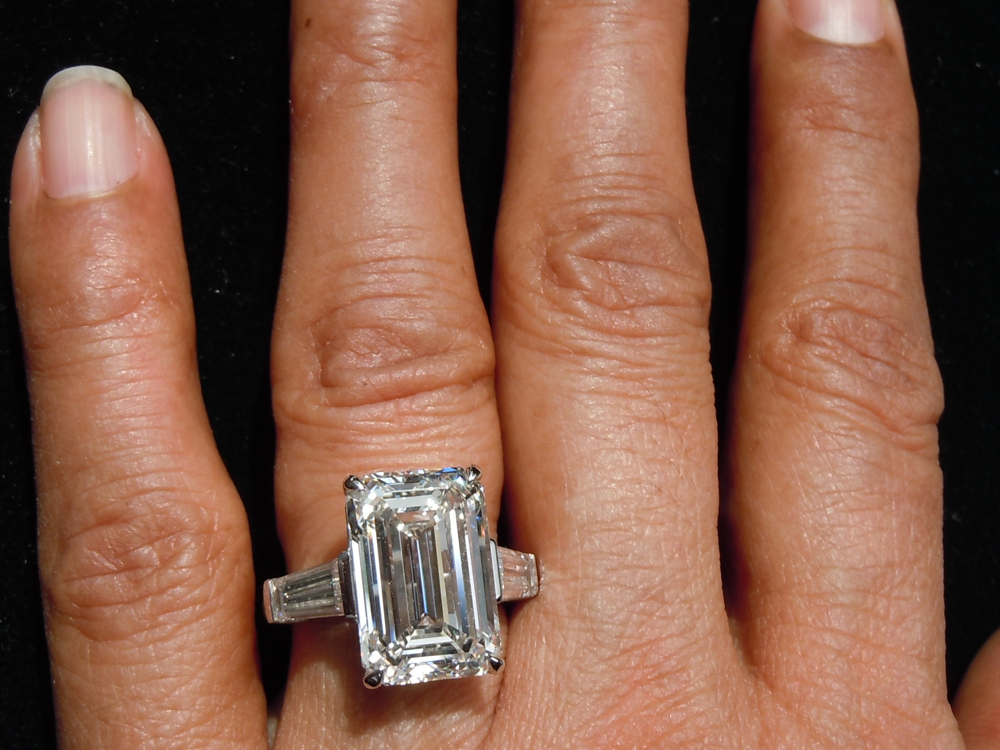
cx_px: 566
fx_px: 1878
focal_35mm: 65
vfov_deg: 22.5
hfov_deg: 29.8
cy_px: 465
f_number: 4.6
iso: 100
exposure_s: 1/125
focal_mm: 8.1
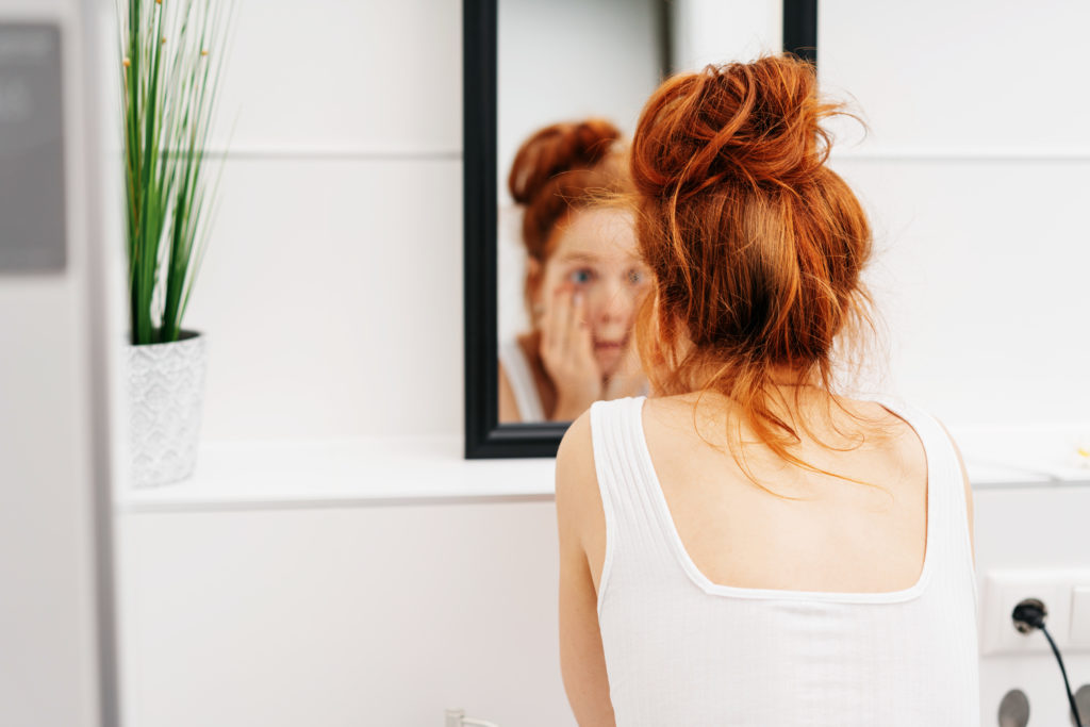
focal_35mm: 55
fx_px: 1665
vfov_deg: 24.6
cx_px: 545
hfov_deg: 36.2
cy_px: 364
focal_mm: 55
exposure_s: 1/160
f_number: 2.5
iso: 100
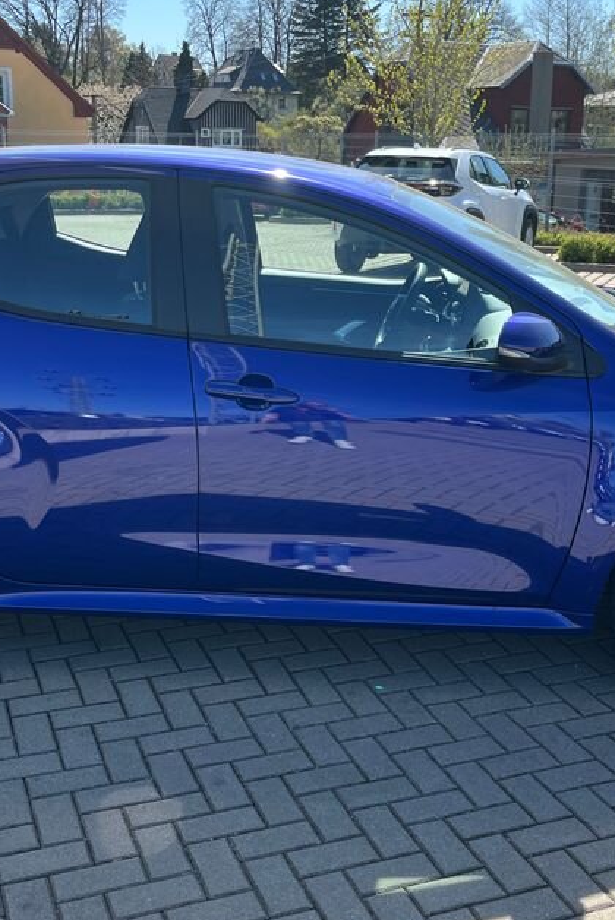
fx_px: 1126
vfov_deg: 44.5
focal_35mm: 44
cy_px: 440
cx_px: 328
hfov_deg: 30.5
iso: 50
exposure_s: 1/951
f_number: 1.6
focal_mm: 5.1
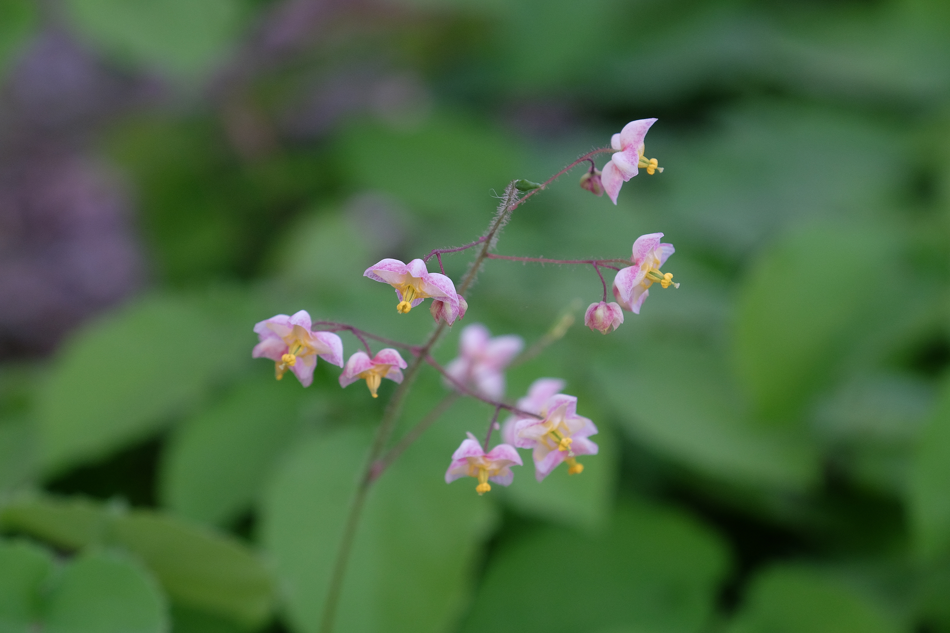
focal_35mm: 156
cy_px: 316
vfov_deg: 8.8
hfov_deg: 13.2
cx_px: 475
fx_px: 4116
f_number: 8
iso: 800
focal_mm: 104.2
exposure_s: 1/13
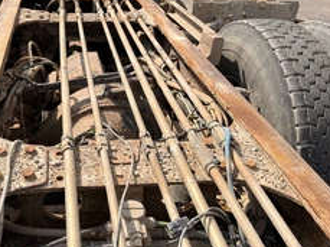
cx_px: 107
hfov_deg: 44.1
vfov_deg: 34.2
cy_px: 103
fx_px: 400
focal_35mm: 42
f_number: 1.78
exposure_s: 1/4167
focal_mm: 6.76
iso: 80
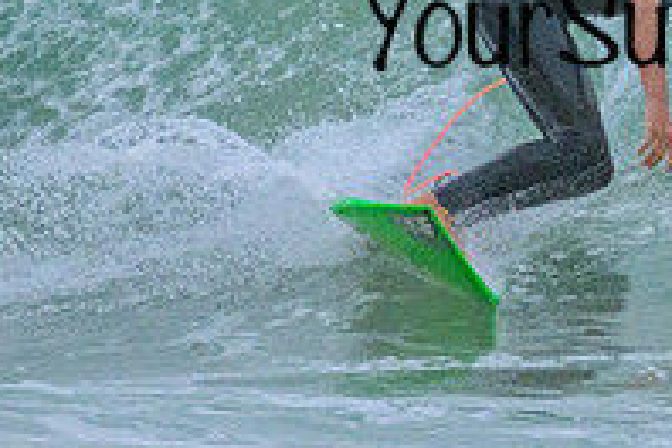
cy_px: -41
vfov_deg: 0.5
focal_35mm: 2806
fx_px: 52375
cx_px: 716
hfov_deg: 0.7
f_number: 11
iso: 3200
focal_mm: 800
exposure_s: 1/2000
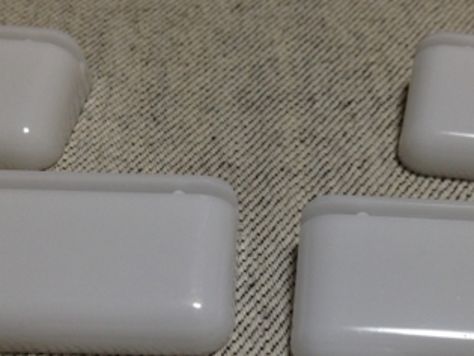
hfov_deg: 27.3
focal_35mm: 71
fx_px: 973
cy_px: 320
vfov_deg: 20.4
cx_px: 275
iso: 50
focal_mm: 4.28
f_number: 2.4
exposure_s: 1/40
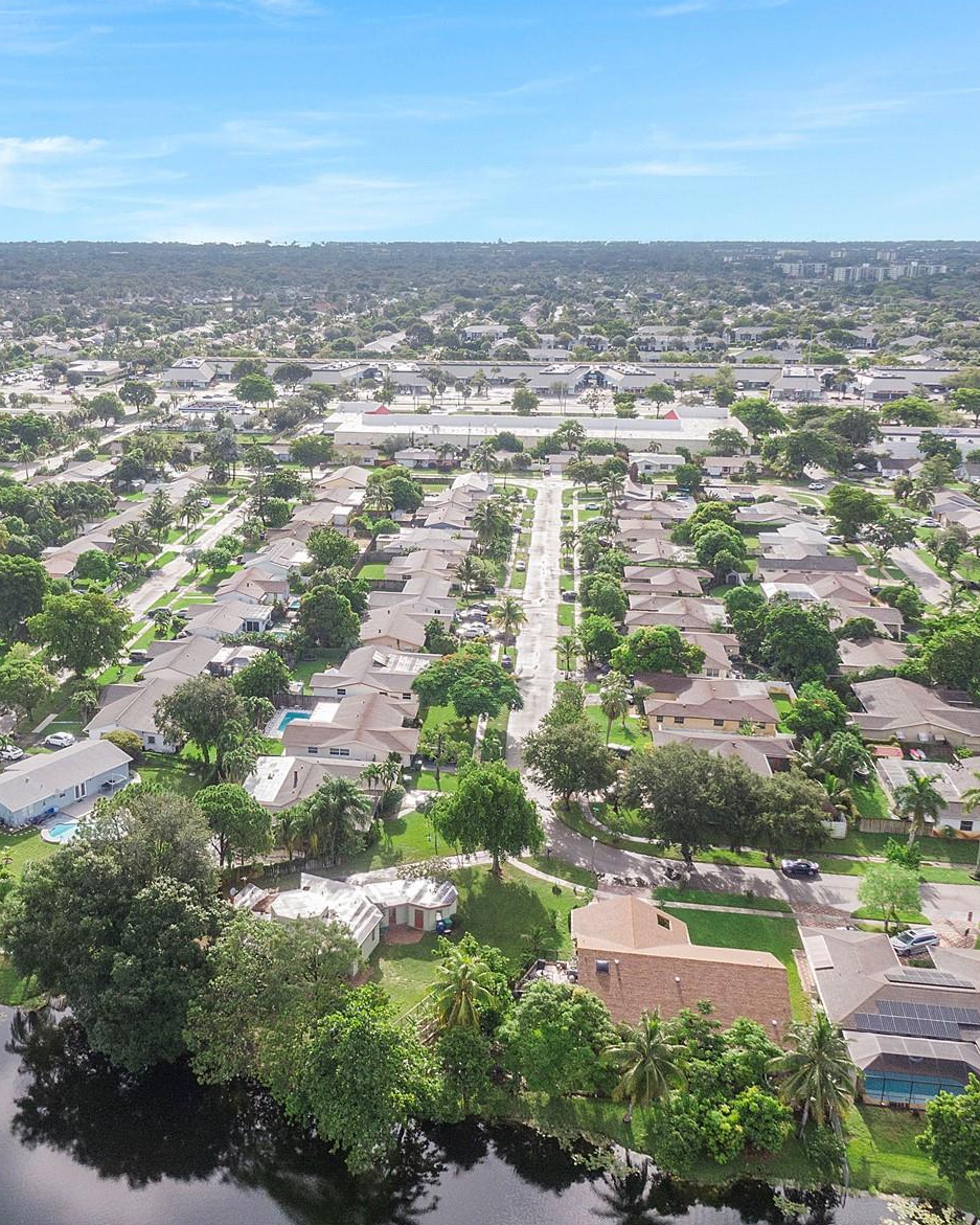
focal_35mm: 32
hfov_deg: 44.9
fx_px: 1160
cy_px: 620
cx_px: 305
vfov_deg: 55.7
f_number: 2.8
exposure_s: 1/800
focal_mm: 4.39
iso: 100
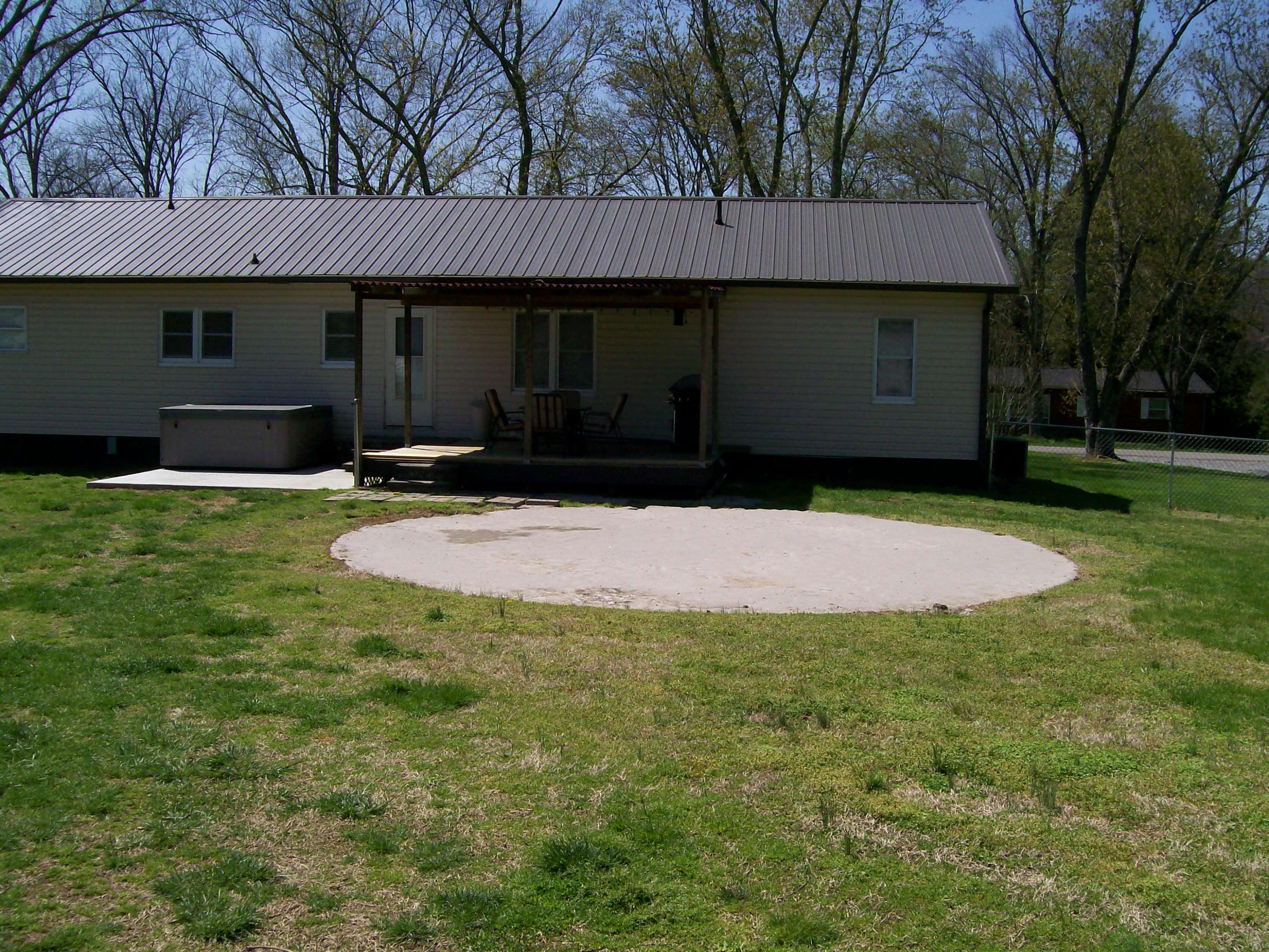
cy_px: 476
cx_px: 634
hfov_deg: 51.4
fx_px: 1320
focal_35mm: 36
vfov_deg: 39.7
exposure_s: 1/746
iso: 80
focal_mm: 6
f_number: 4.8
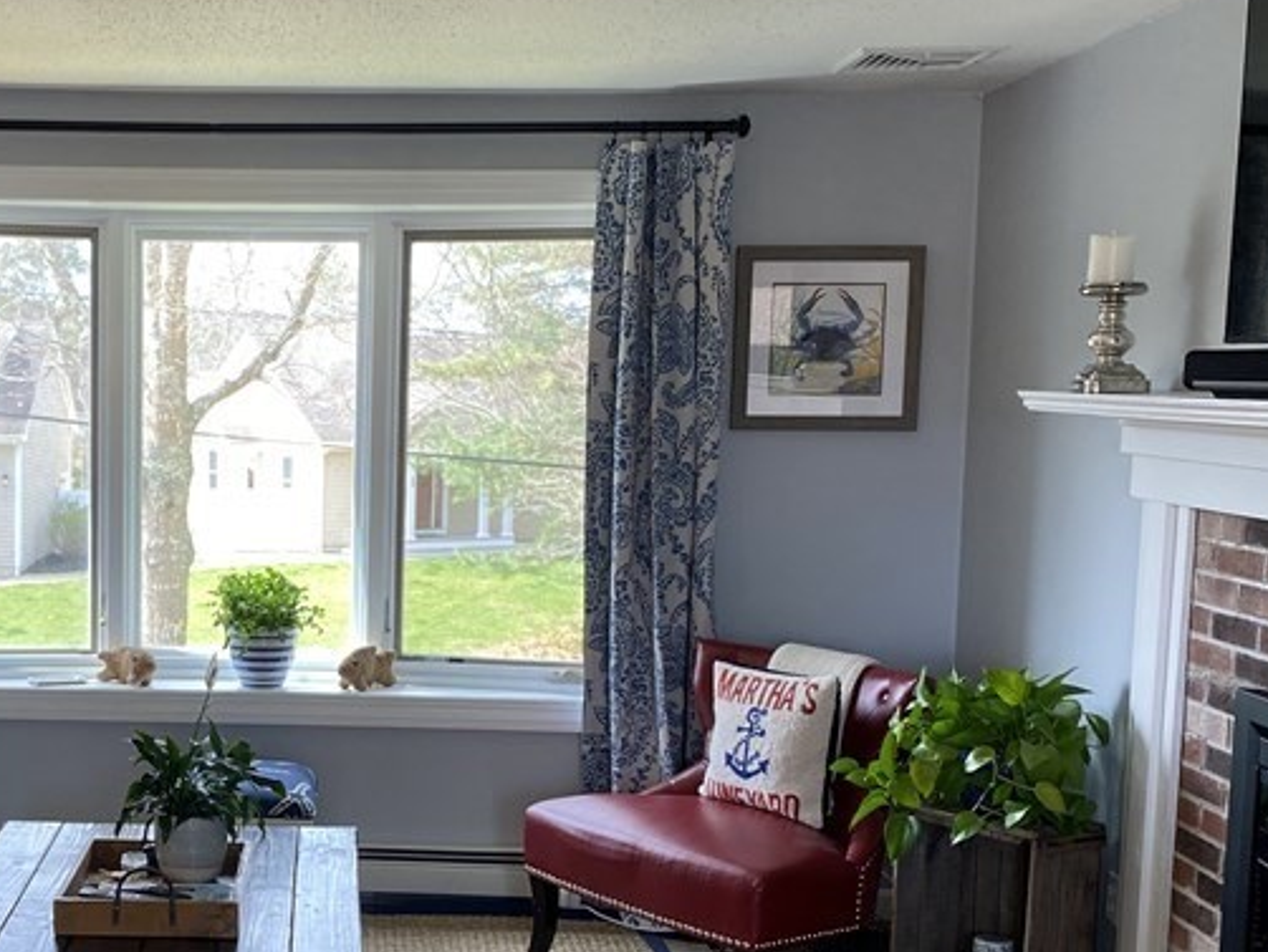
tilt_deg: -7.4
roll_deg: -0.7
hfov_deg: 35.0
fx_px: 1942
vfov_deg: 27.4
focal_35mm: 53
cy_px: 609
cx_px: 250
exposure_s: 1/60
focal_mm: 4.25
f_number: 1.8
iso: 64
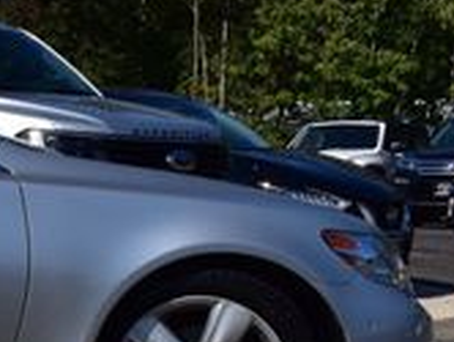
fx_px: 1602
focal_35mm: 122
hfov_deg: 14.1
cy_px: 350
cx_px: -383
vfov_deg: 12.0
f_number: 11
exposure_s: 1/640
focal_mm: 22
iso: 200
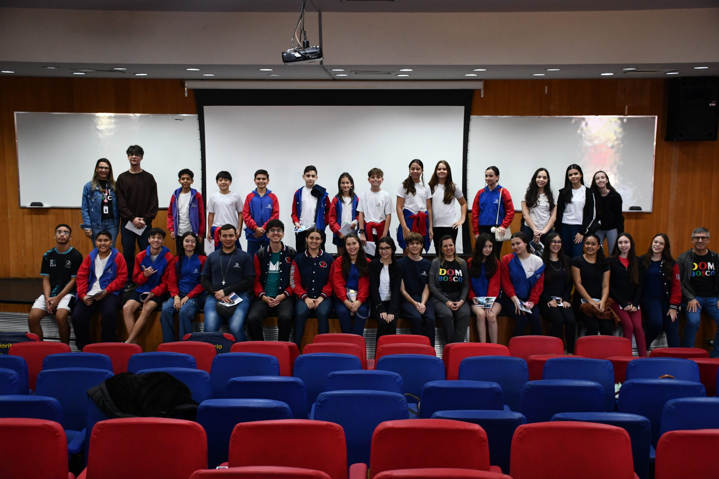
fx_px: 899
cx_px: 360
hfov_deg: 43.6
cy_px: 240
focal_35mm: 45
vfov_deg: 29.9
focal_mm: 30
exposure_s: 1/125
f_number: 4
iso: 1600
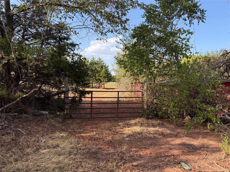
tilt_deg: -1.5
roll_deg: -0.6
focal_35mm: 24
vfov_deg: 56.8
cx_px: 115
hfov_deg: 71.6
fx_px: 159
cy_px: 86
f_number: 1.78
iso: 100
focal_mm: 6.76
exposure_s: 1/1156
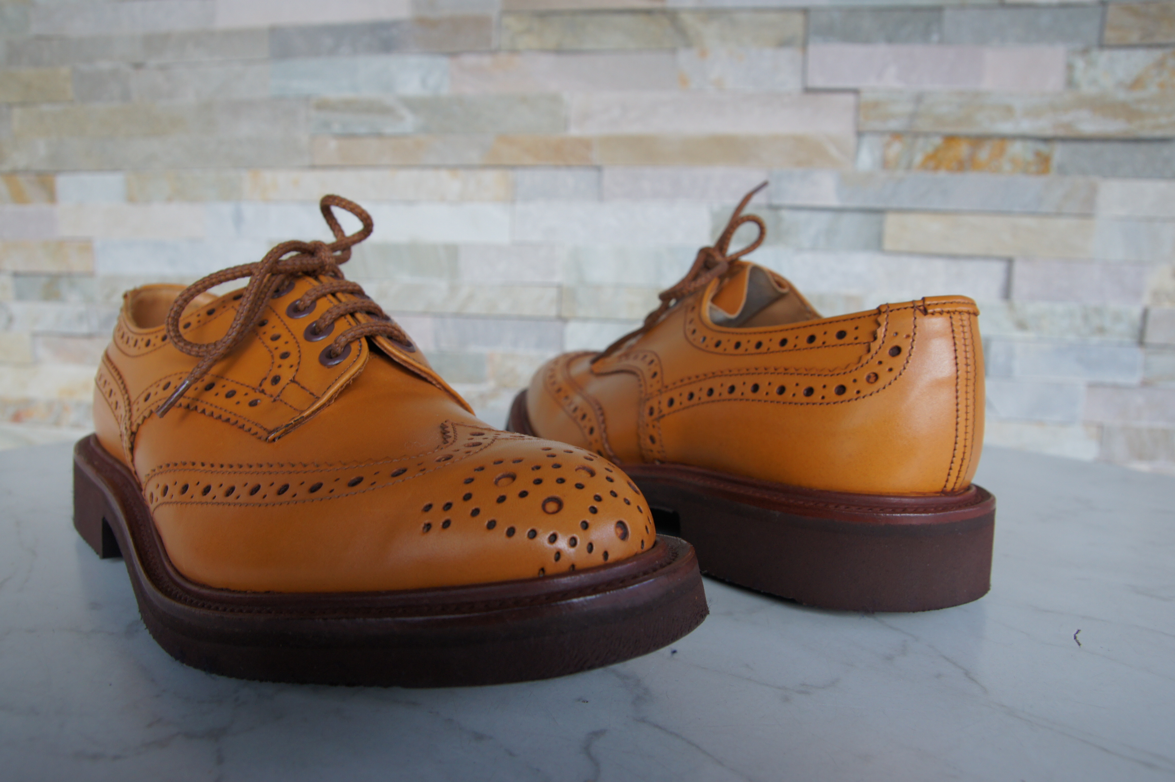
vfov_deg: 50.4
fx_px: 832
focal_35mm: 26
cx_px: 588
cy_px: 391
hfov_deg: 70.5
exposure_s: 1/50
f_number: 6.3
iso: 200
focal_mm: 17
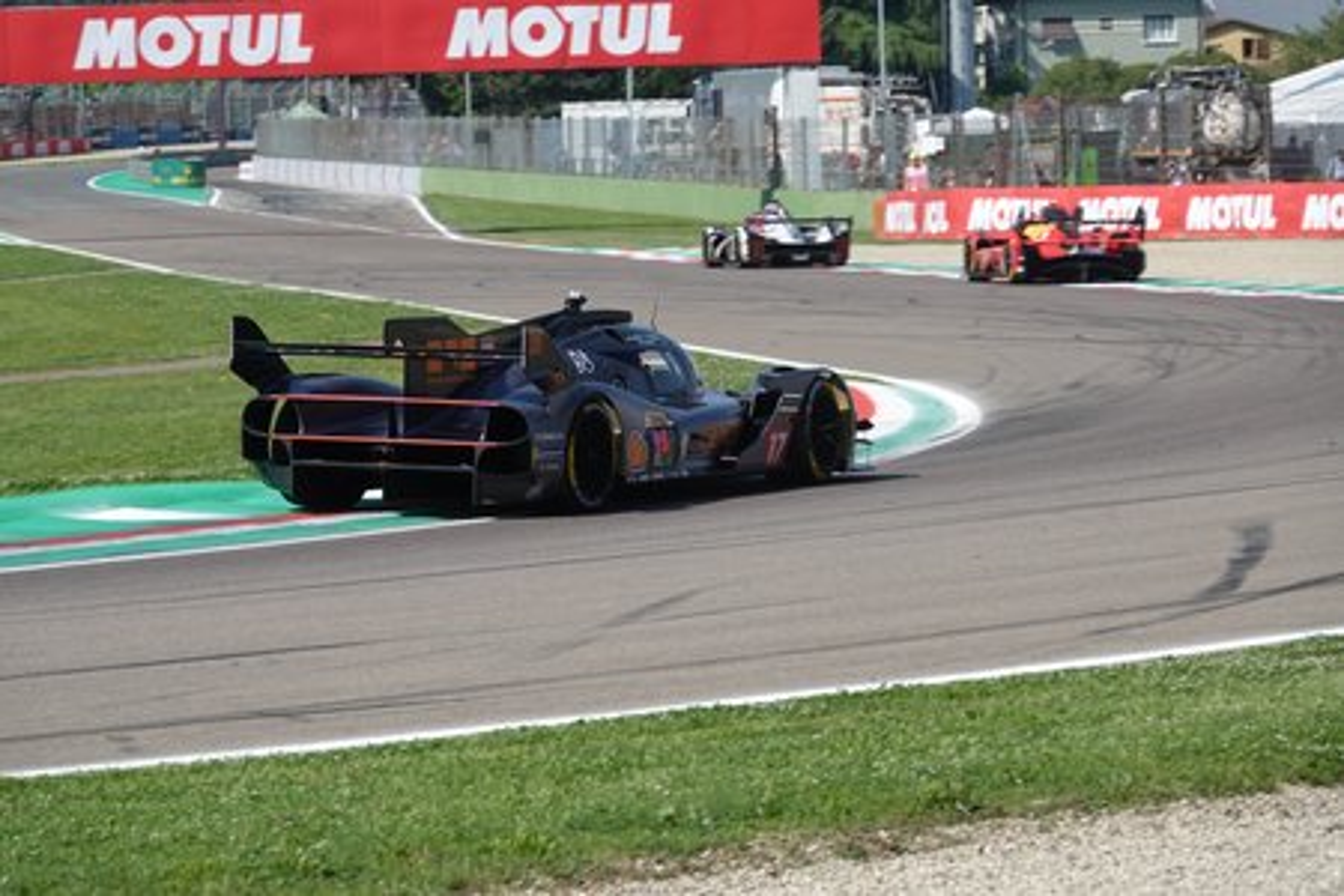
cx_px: 672
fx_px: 6869
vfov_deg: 7.5
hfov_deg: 11.2
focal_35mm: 184
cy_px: 448
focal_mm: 67.46
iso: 100
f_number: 4.5
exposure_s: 1/800
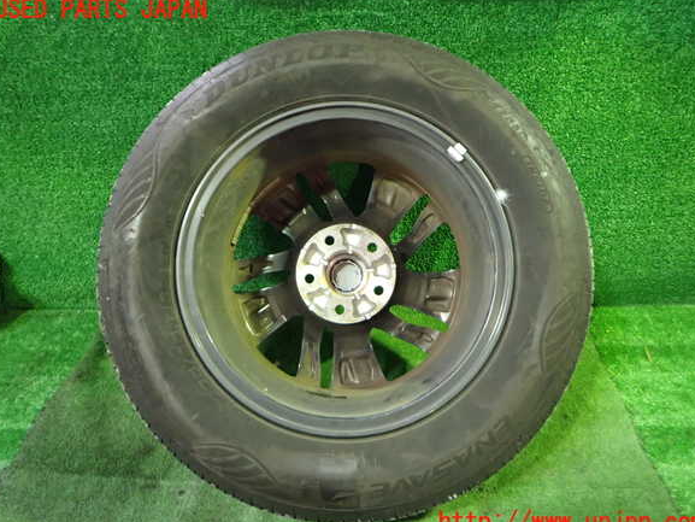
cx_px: 349
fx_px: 522
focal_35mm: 26
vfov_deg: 53.1
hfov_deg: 67.3
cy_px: 266
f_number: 2
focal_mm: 4.5
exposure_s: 1/30
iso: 640
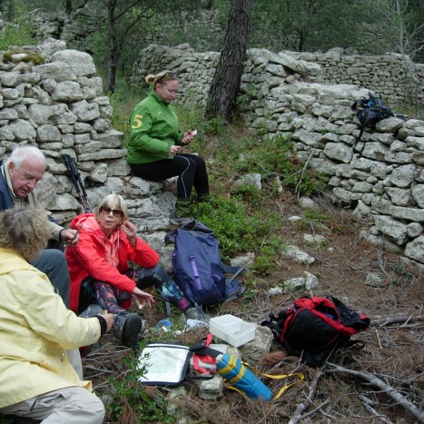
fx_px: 637
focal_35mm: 46
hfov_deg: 36.6
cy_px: 215
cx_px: 163
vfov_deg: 36.8
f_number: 2.8
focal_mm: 7.8
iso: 64
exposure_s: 1/144
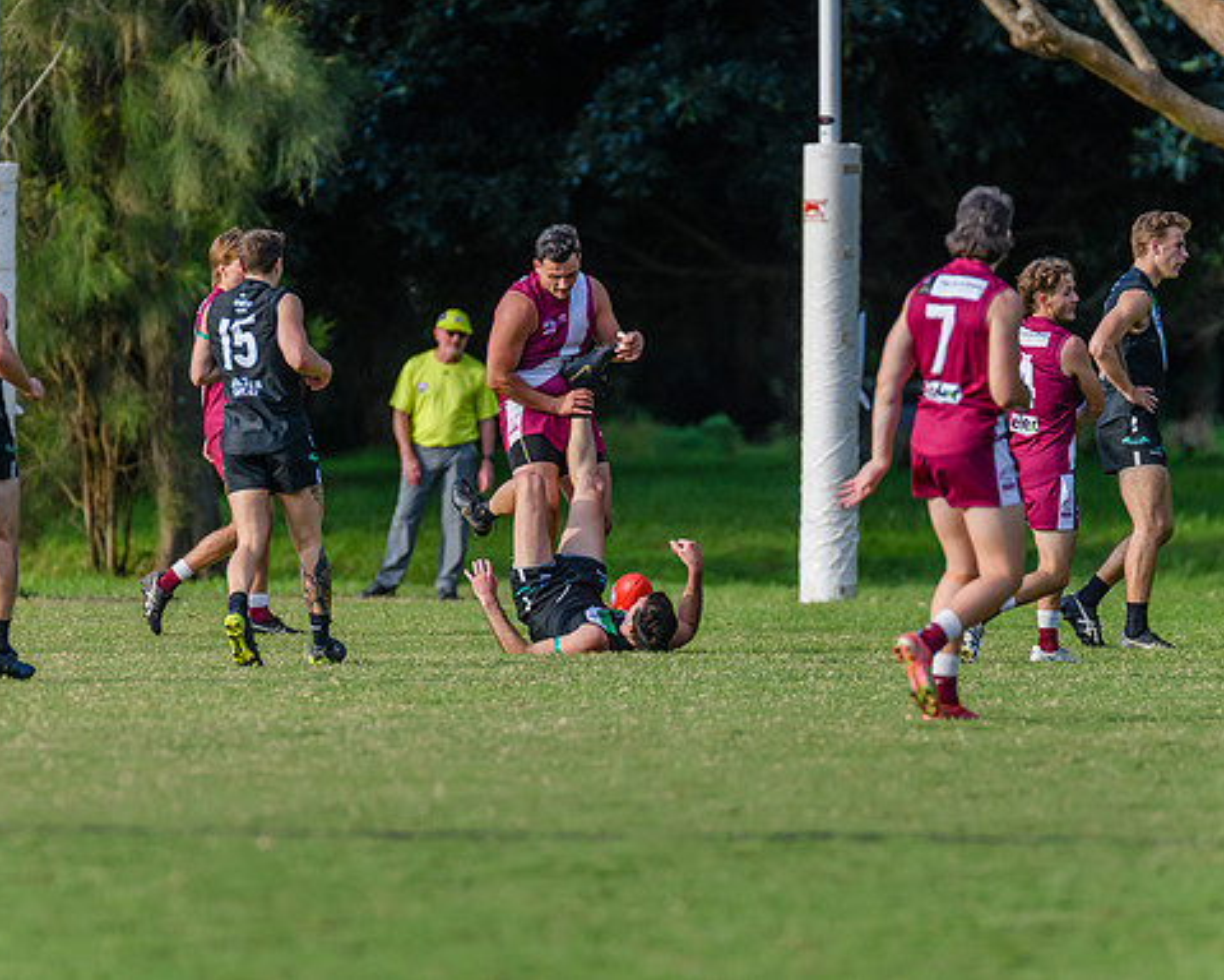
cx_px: 599
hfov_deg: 4.6
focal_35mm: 422
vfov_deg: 3.7
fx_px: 15287
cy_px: 509
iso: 1400
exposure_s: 1/2500
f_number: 4
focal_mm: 330
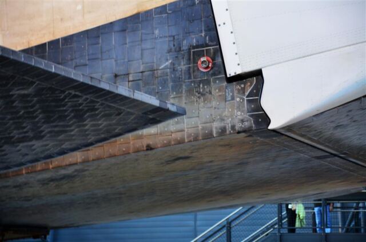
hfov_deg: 13.1
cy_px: 121
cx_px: 183
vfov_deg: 8.7
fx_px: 1597
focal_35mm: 158
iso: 400
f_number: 5.3
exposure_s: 1/5
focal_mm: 105
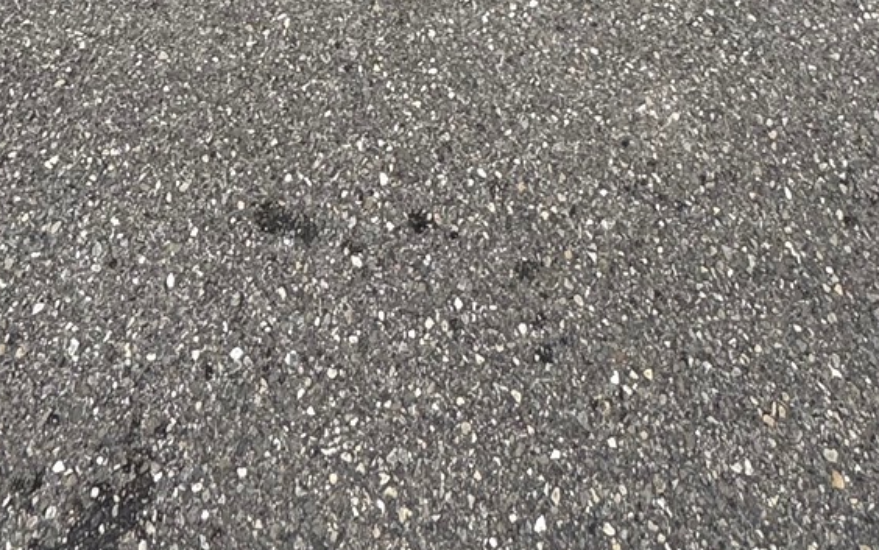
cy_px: -801
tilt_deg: -13.2
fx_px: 1270
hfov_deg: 38.2
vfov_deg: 14.5
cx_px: 410
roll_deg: -1.8
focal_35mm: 53
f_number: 2.2
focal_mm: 2.22
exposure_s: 1/390
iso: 40
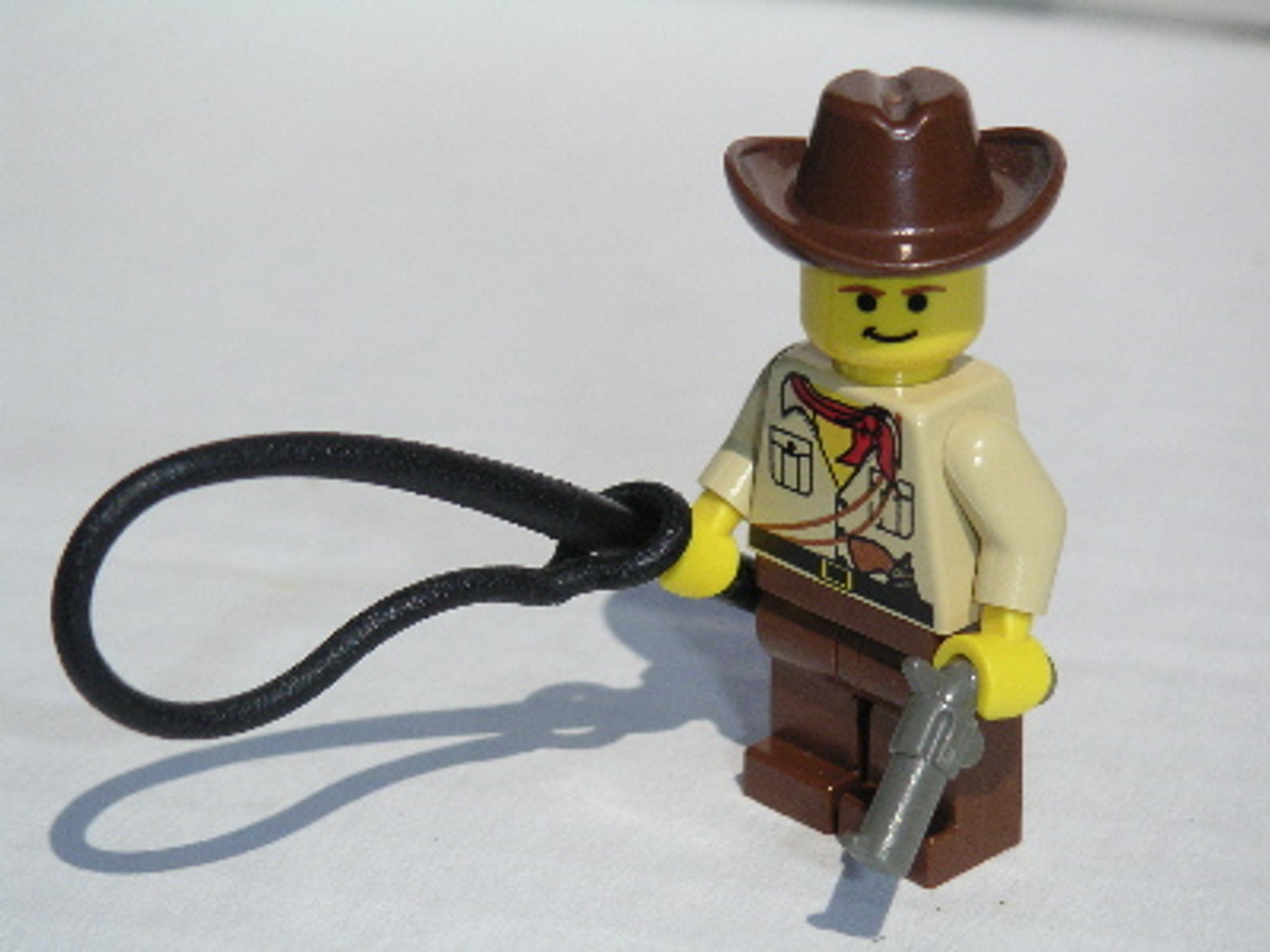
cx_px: 635
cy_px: 476
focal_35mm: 111
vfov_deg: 13.3
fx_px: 4072
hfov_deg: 17.7
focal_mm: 17.1
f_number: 8
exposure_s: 1/1000
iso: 160
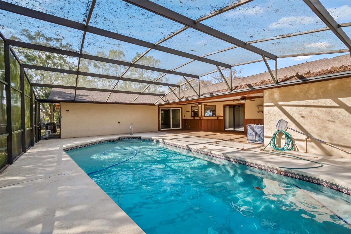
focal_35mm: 15
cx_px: 176
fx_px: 146
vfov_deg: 77.3
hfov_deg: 100.4
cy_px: 117
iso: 250
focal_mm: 10
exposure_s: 1/320
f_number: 9
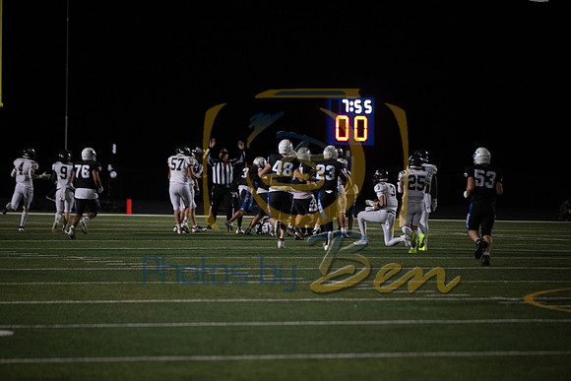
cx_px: 286
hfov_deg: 10.3
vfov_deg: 6.9
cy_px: 190
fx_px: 3173
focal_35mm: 200
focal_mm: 200
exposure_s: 1/1250
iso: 4000
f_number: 2.8
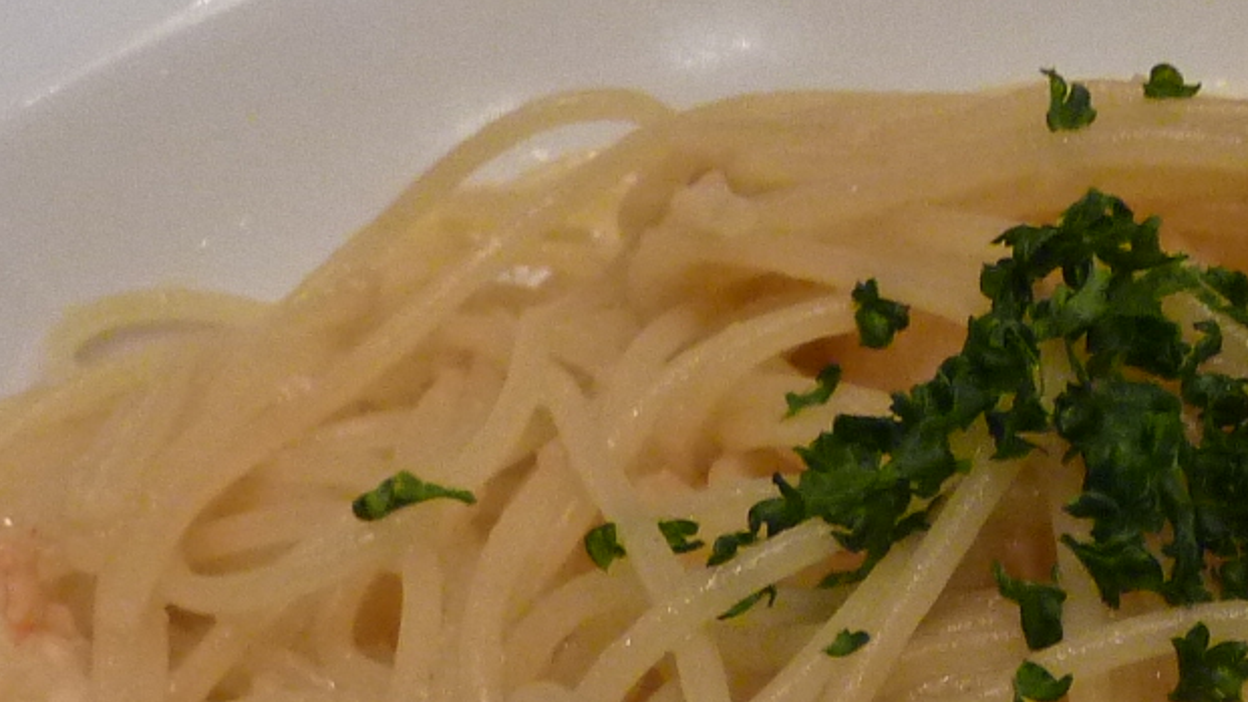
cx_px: 1027
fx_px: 2979
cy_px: 1167
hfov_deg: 23.3
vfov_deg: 12.5
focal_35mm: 90
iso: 250
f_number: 3.3
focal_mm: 4.1
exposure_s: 1/30
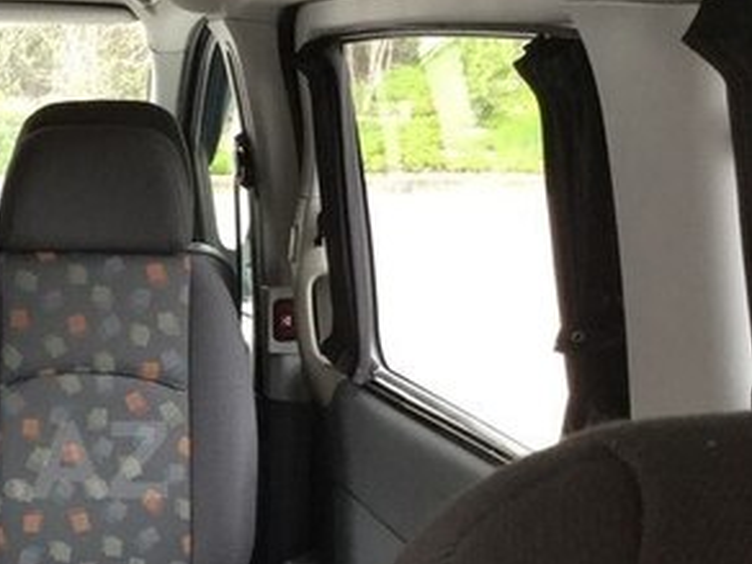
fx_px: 1521
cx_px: -95
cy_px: 460
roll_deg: +0.5
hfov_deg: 25.5
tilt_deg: -16.8
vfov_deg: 20.7
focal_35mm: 70
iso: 40
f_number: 2.4
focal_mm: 3.3
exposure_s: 1/33
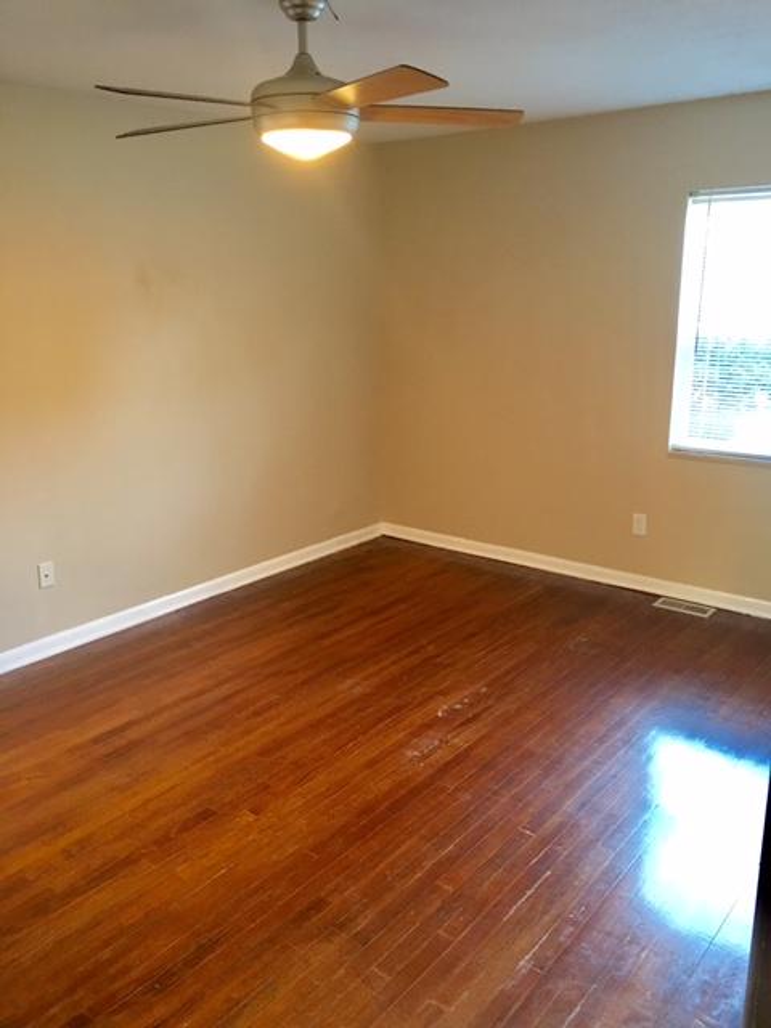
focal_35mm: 29
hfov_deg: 48.2
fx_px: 861
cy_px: 514
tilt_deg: -12.9
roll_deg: +0.3
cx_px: 386
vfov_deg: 61.7
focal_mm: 4.15
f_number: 2.2
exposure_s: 1/8
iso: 80
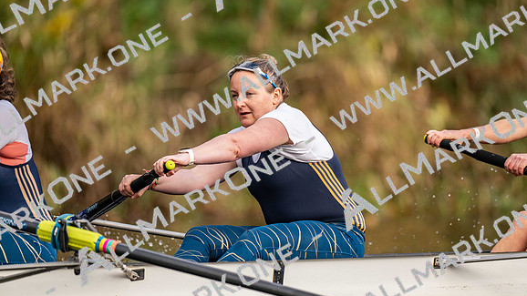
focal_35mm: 631
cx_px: 264
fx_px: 8817
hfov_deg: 3.4
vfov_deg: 1.9
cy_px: 145
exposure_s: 1/2500
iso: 1100
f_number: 4
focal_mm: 600
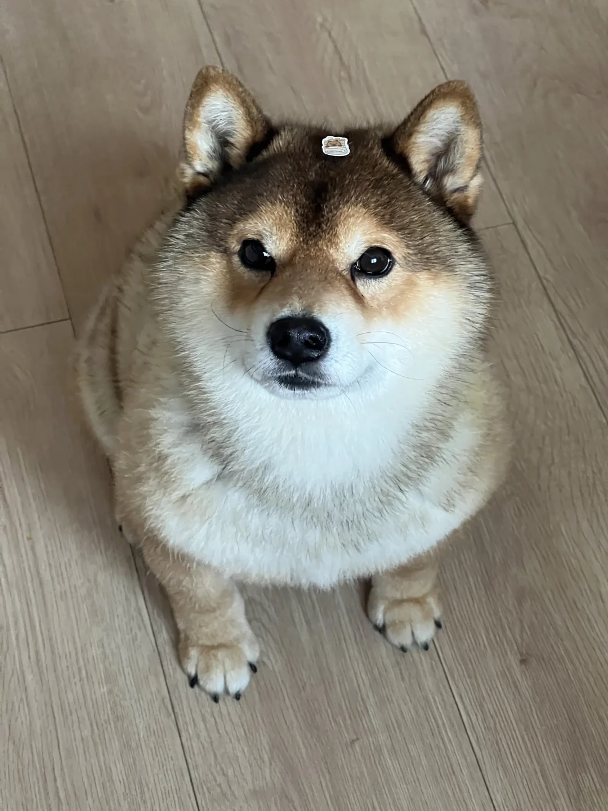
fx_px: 1803
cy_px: 406
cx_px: 304
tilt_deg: -52.7
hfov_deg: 19.1
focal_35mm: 77
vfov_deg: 25.3
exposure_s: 1/35
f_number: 2.8
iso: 1000
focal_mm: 9
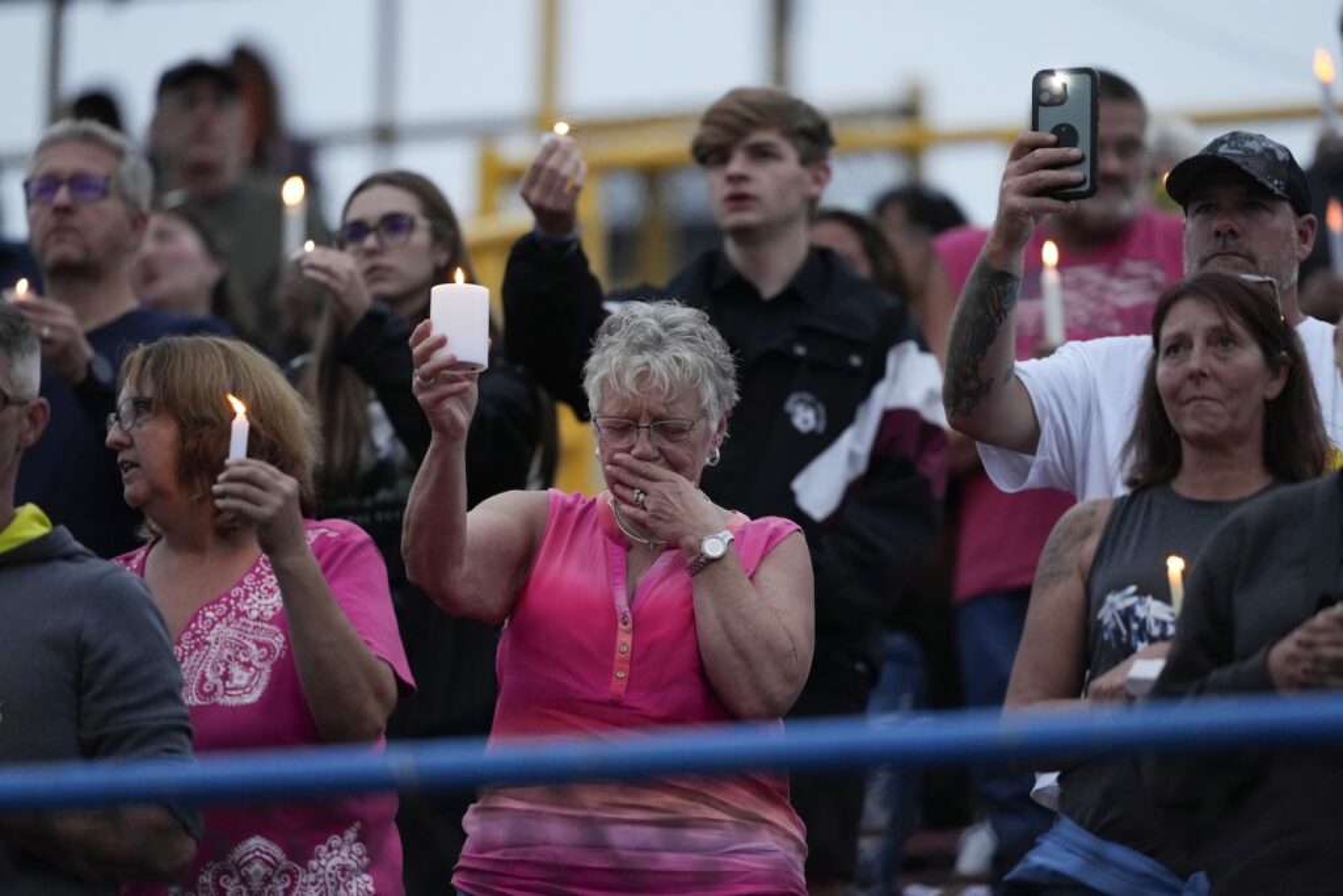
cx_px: 672
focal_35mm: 300
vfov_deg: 4.6
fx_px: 11192
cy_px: 448
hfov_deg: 6.9
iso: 3200
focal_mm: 300
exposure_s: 1/320
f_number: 2.8
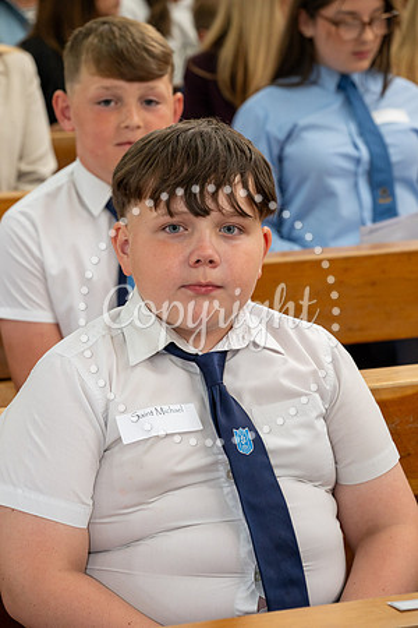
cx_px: 209
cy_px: 314
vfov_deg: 17.1
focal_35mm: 120
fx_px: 2090
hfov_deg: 11.4
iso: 1000
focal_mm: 120
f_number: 8
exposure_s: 1/80
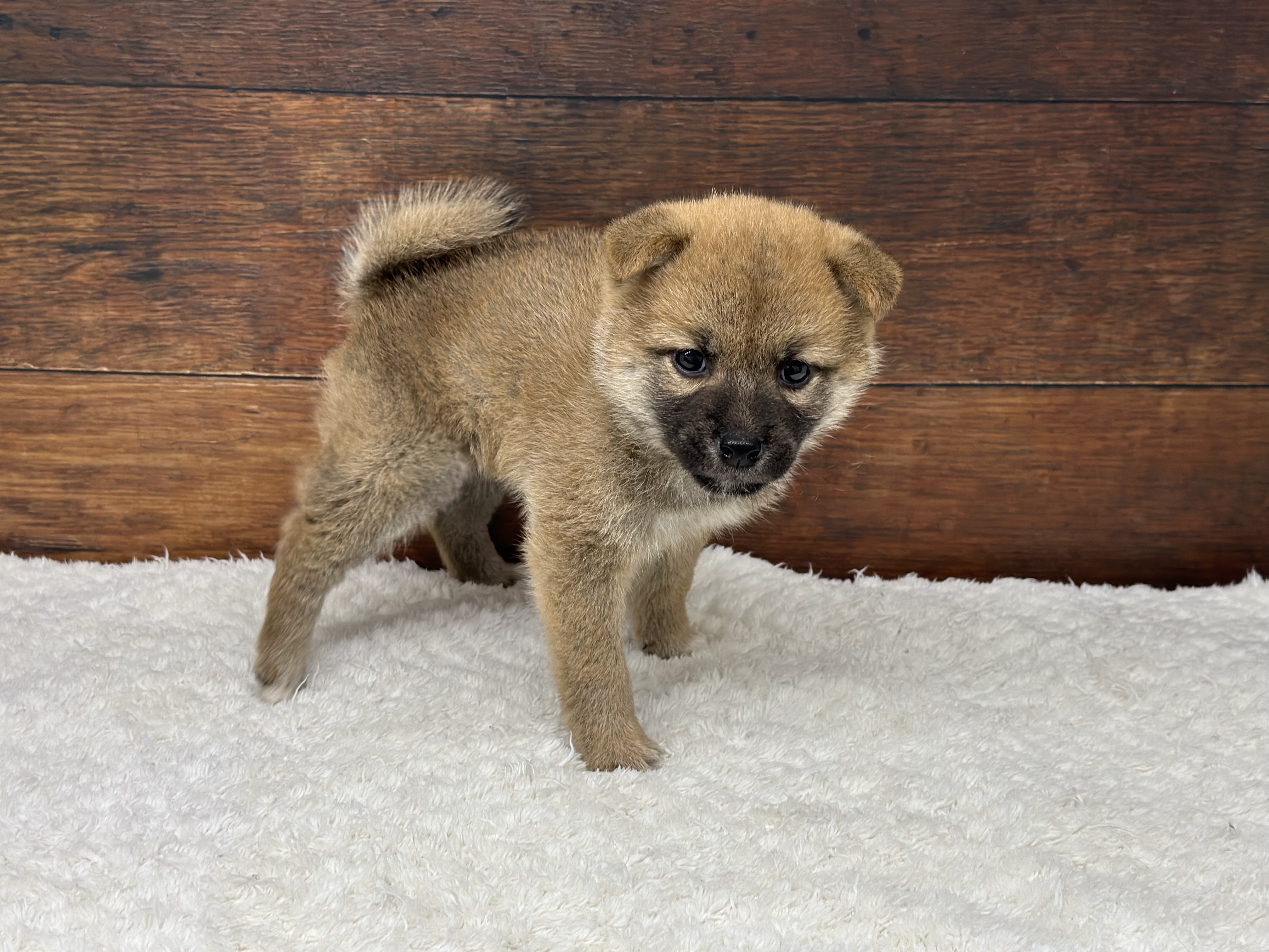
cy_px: 476
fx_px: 1760
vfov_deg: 30.3
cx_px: 634
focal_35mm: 48
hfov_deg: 39.7
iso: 100
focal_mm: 6.86
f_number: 1.78
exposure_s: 1/138
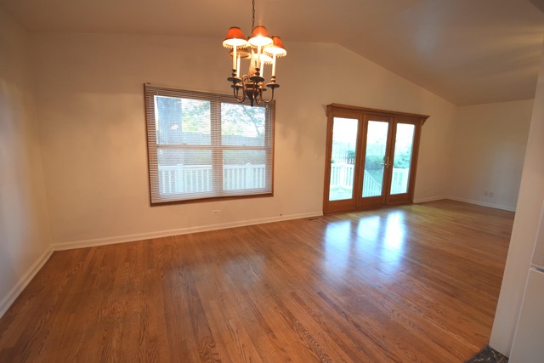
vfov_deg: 77.4
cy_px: 182
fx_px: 227
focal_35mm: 15
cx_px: 272
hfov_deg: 100.4
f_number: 4
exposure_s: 1/60
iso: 720
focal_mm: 10
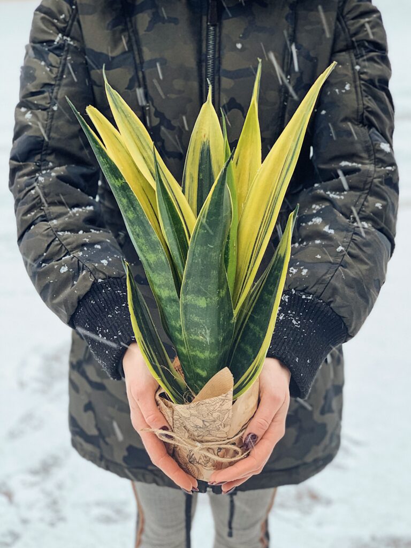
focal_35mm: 52
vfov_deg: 36.8
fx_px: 823
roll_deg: -0.1
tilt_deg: -23.0
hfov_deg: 28.0
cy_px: 274
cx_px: 206
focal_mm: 6
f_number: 2.4
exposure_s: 1/60
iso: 160
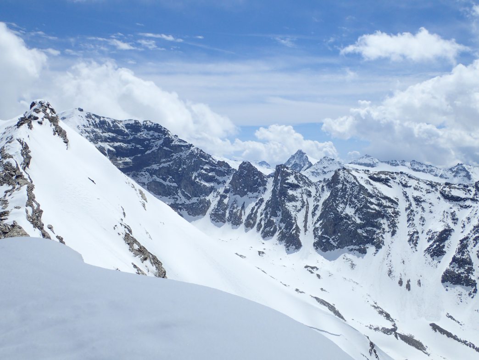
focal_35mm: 38
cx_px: 240
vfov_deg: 37.7
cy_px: 180
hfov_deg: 49.0
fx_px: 526
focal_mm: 6.86
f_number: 10
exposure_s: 1/640
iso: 200
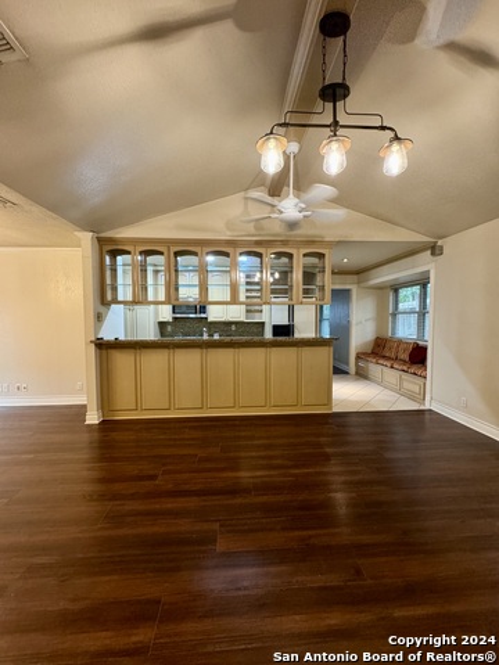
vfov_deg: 102.1
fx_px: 269
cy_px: 332
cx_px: 250
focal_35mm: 14
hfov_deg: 85.7
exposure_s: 1/60
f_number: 2.2
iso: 400
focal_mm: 2.22
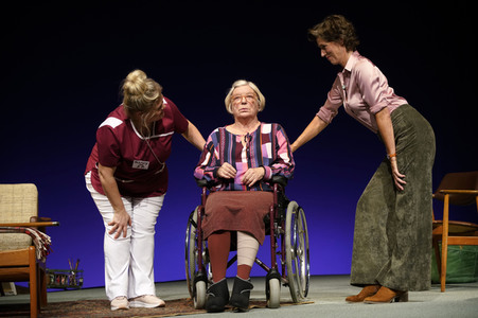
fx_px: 1221
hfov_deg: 22.2
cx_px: 239
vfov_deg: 14.8
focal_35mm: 92
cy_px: 159
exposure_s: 1/200
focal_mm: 92
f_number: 5.6
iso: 1600
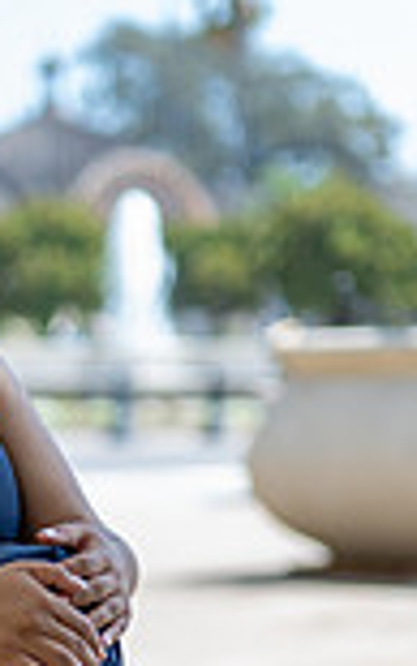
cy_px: 619
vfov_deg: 14.0
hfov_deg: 8.8
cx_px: 4
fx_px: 2689
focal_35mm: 148
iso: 200
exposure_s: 1/2500
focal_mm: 50
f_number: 1.6
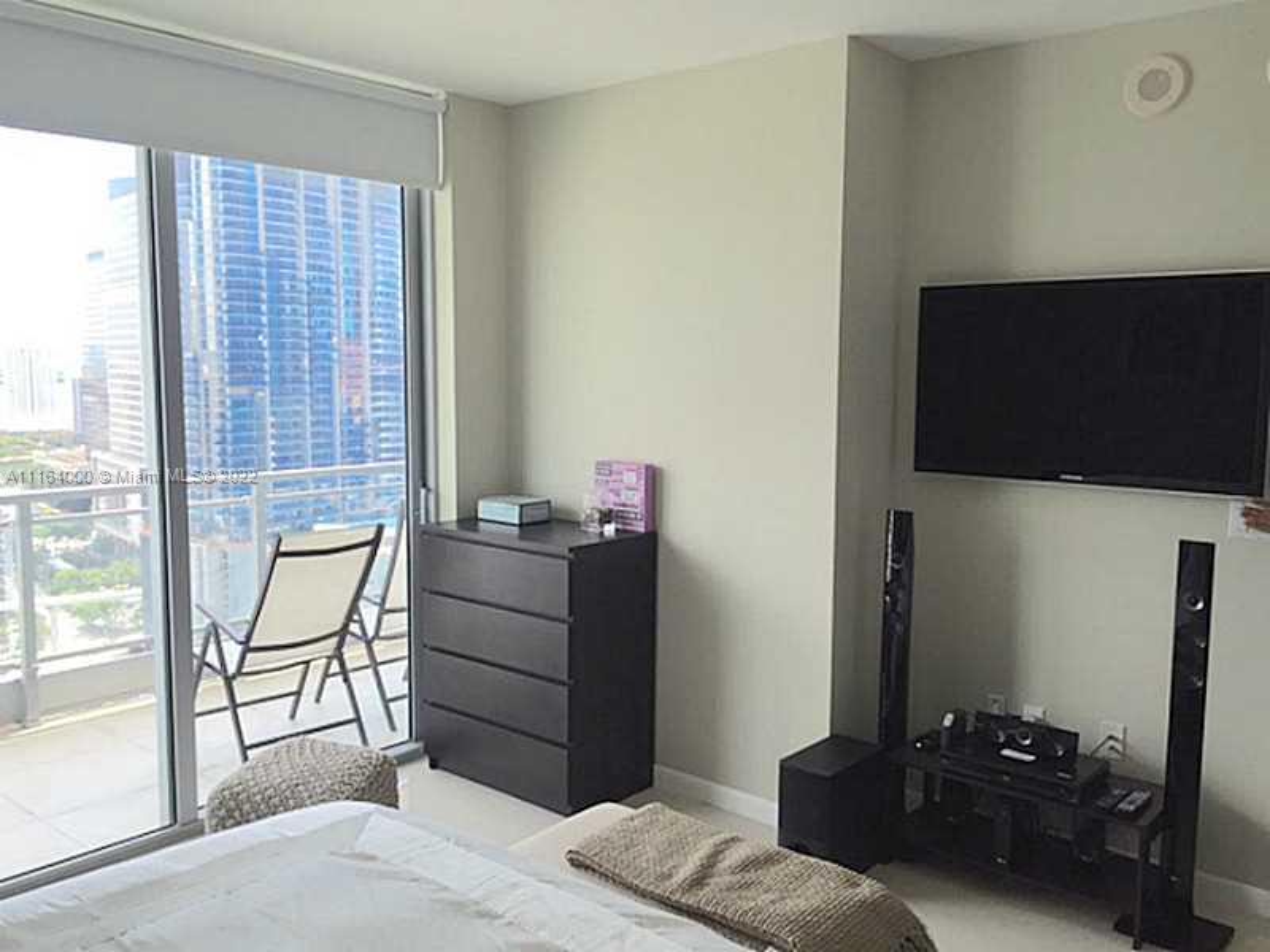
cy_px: 476
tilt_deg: -6.8
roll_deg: -1.1
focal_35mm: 29
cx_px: 635
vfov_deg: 48.2
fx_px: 1064
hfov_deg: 61.7
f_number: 2.2
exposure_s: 1/214
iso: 32
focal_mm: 4.15
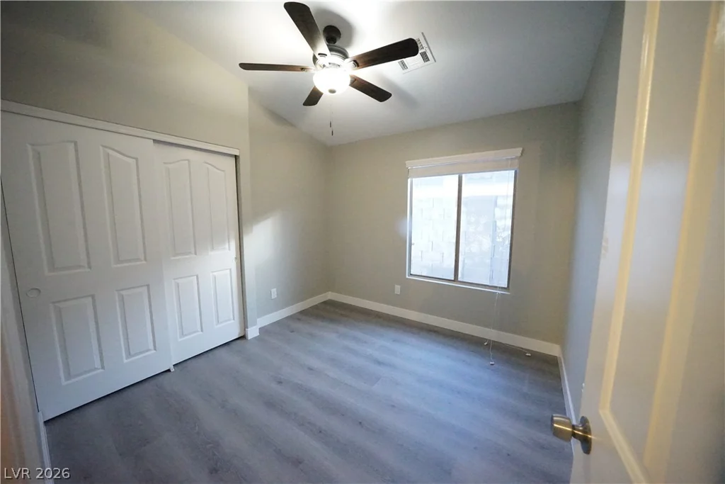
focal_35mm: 12
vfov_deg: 90.0
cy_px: 242
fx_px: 242
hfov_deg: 112.6
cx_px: 362
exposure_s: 1/125
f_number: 8
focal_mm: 12
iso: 20000
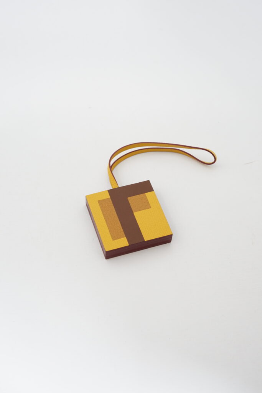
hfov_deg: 27.0
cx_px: 131
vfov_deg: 39.6
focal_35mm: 50
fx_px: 546
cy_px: 196
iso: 640
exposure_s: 1/13
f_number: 6.3
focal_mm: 50
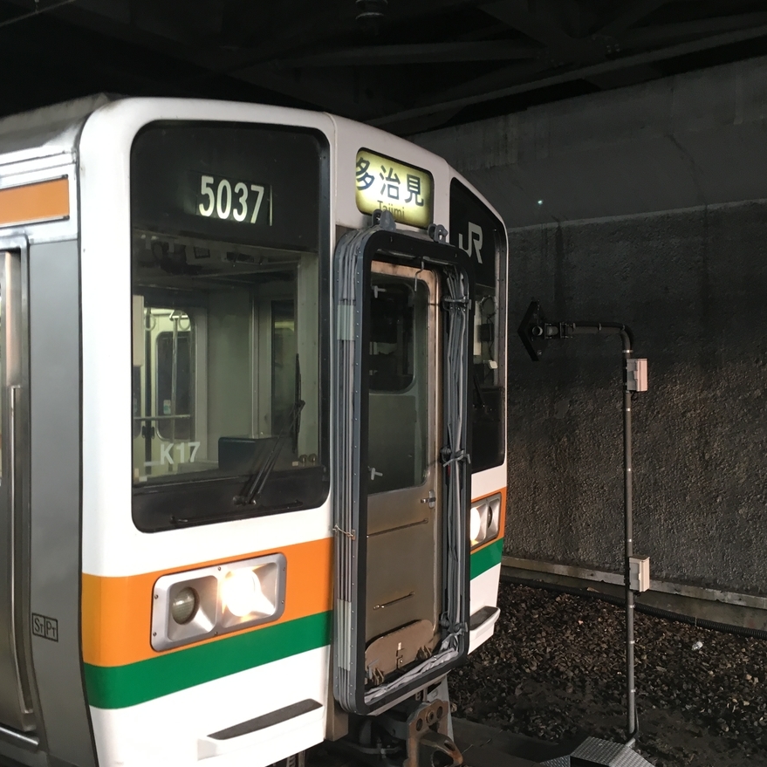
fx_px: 877
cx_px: 377
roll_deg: +2.0
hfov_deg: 47.2
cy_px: 389
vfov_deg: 47.2
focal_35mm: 35
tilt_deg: -2.2
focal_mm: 4.15
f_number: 2.2
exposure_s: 1/30
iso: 80
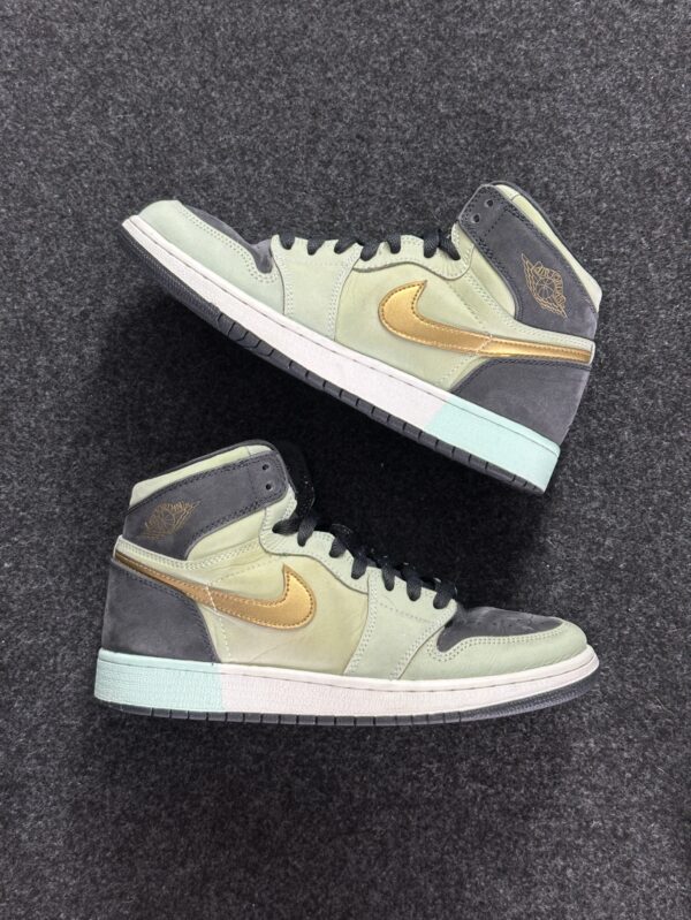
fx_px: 1277
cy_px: 460
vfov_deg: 39.6
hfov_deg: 30.3
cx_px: 346
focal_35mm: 48
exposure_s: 1/33
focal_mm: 6.86
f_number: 1.78
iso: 200
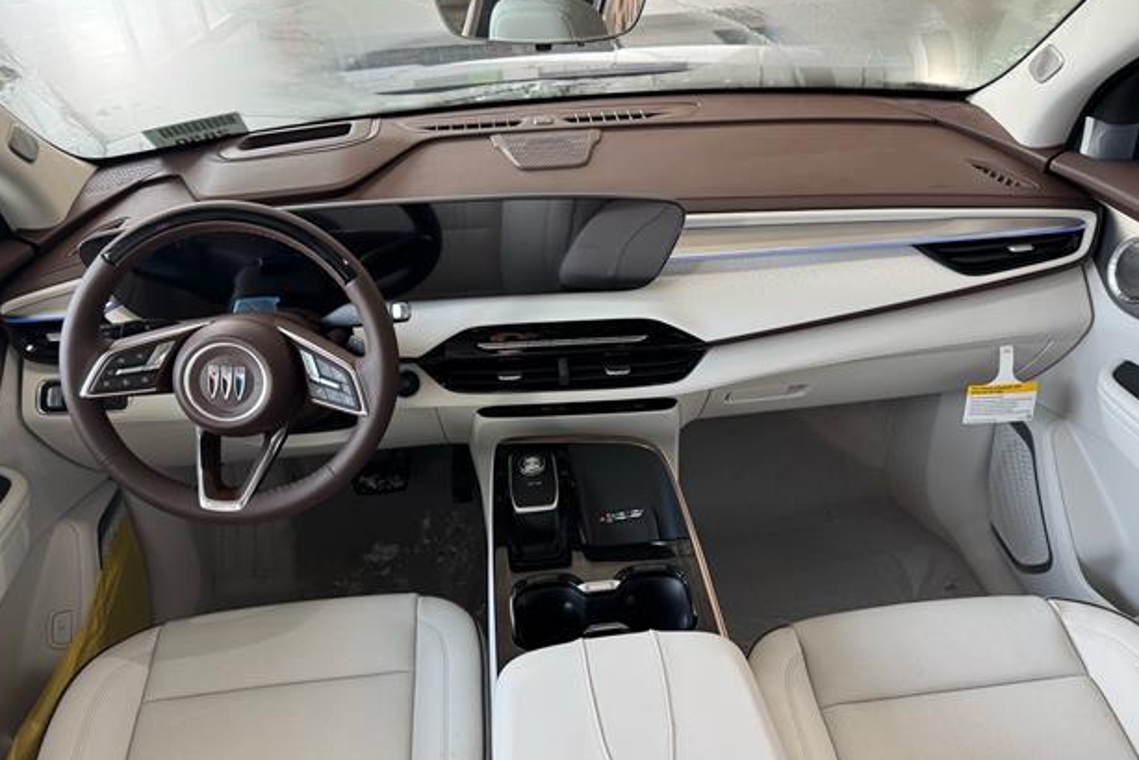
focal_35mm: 26
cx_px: 571
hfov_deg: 69.4
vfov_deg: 49.6
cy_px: 361
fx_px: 823
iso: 160
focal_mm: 6.76
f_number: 1.78
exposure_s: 1/120
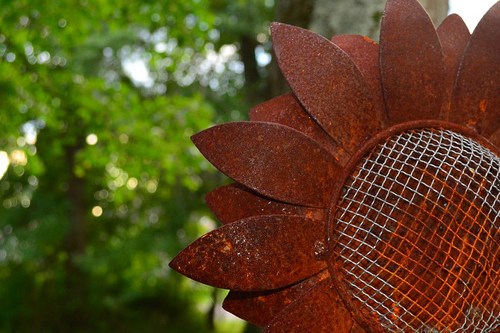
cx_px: 399
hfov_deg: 30.7
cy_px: 215
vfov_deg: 21.2
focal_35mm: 64
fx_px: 889
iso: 360
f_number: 5.6
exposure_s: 1/60
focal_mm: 26
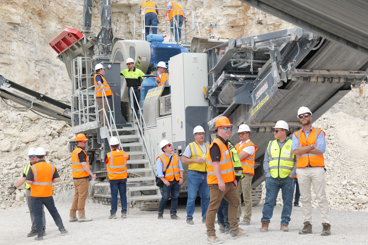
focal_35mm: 70
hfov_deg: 28.8
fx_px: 715
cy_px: 122
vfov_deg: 19.5
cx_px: 184
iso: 100
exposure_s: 1/320
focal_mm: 70
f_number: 4.5
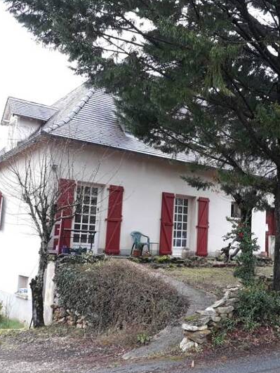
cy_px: 188
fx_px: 421
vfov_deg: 47.9
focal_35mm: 39
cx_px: 215
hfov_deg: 35.8
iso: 80
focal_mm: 3.71
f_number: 1.7
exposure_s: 1/50
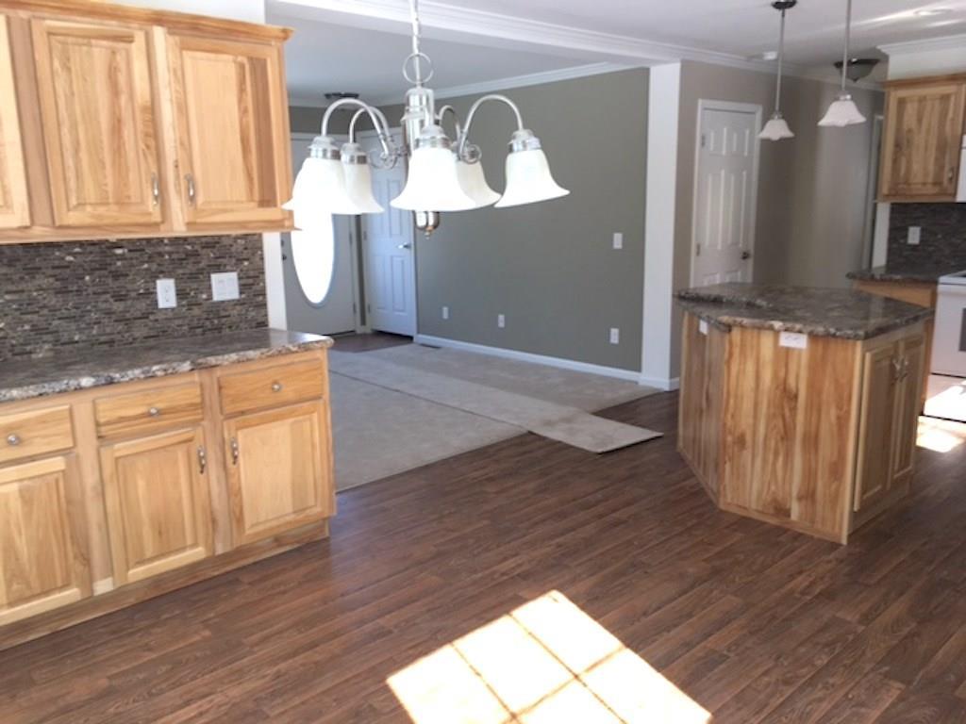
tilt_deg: -12.6
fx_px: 809
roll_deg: +1.3
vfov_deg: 48.2
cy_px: 362
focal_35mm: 29
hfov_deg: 61.7
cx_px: 483
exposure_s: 1/60
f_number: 2.2
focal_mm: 4.15
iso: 32
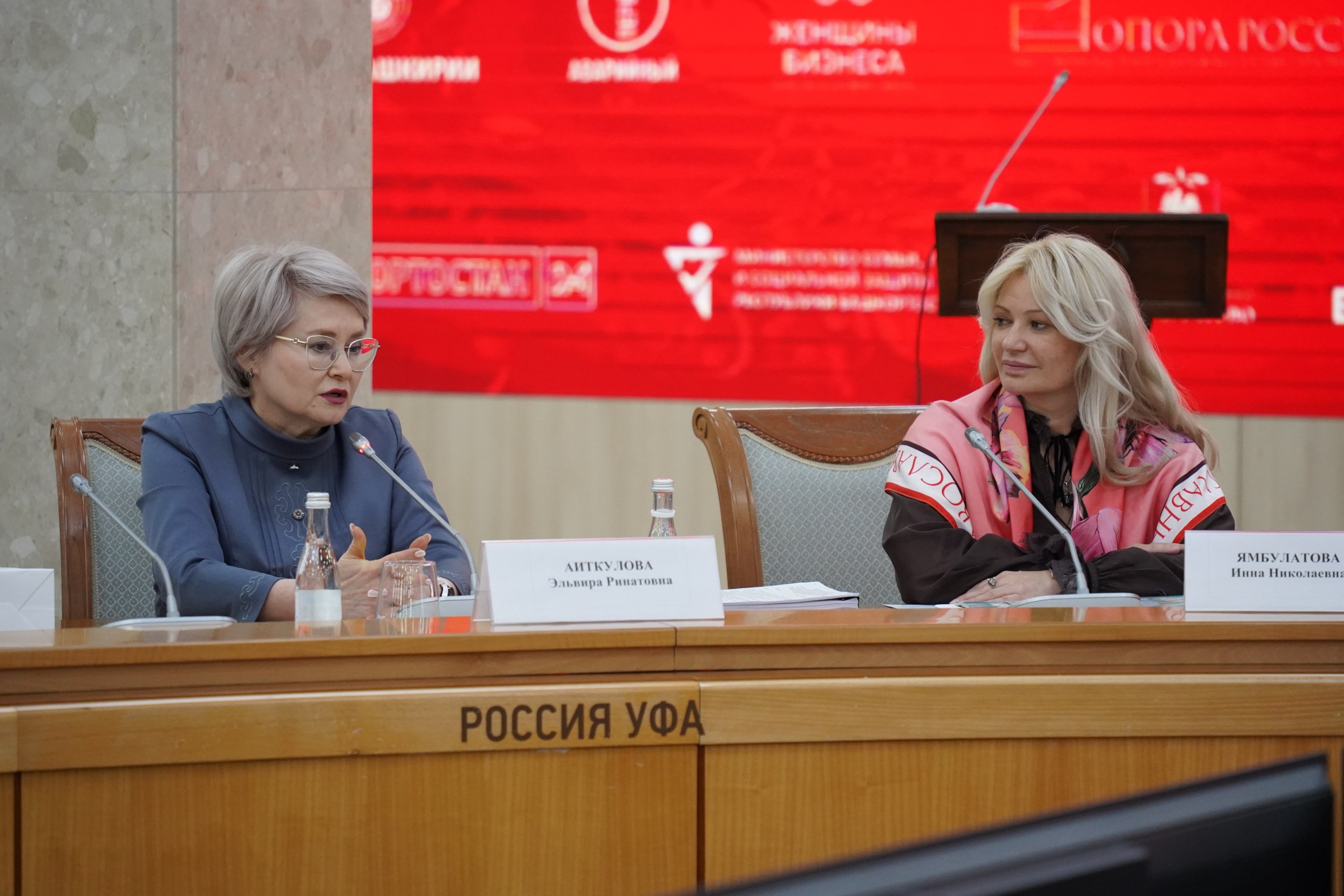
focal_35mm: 173
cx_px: 672
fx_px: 6459
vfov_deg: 7.9
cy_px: 448
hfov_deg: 11.9
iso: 6400
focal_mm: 173
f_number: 5.6
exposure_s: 1/160
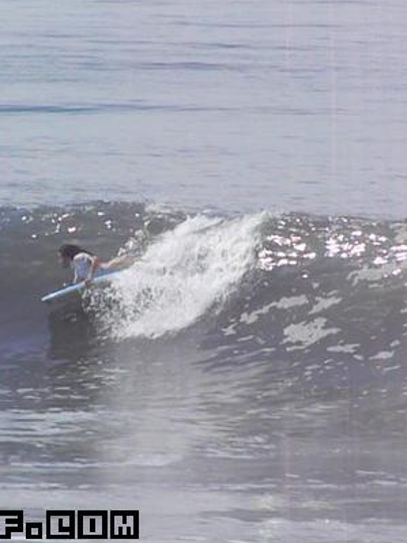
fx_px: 6196
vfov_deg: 5.0
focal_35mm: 395
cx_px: 101
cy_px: 276
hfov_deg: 3.8
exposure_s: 1/1600
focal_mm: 47.8
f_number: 8
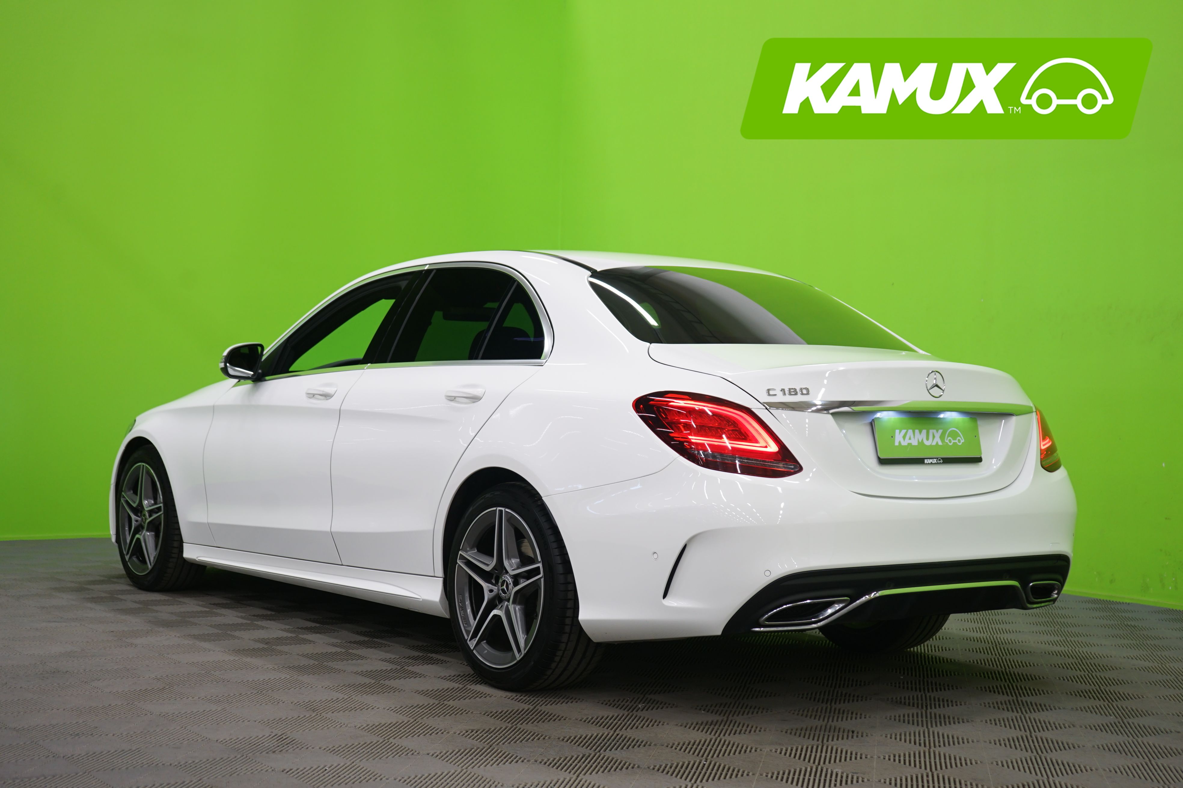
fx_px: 1643
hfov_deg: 39.6
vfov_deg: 27.0
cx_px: 592
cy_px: 394
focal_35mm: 50
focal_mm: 50
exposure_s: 1/10
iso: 400
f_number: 4.5
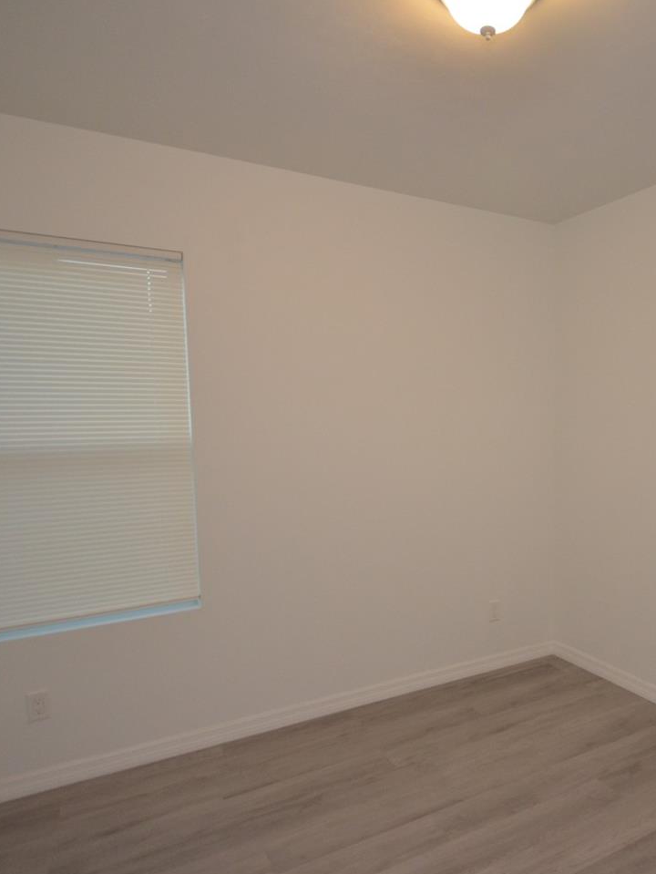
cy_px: 466
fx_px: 606
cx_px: 504
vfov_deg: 71.5
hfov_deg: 53.8
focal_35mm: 24
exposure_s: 1/60
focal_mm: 10
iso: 800
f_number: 4
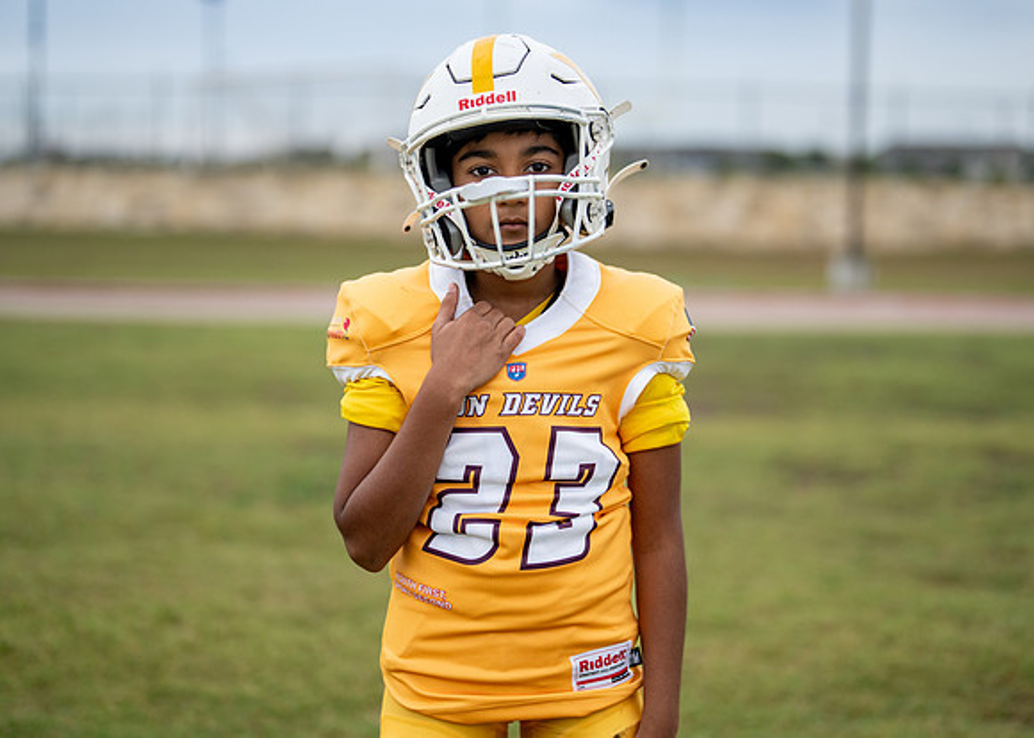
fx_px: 1765
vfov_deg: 23.6
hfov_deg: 32.7
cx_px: 536
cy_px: 336
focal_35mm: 60
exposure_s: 1/2000
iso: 320
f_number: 1.2
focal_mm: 50
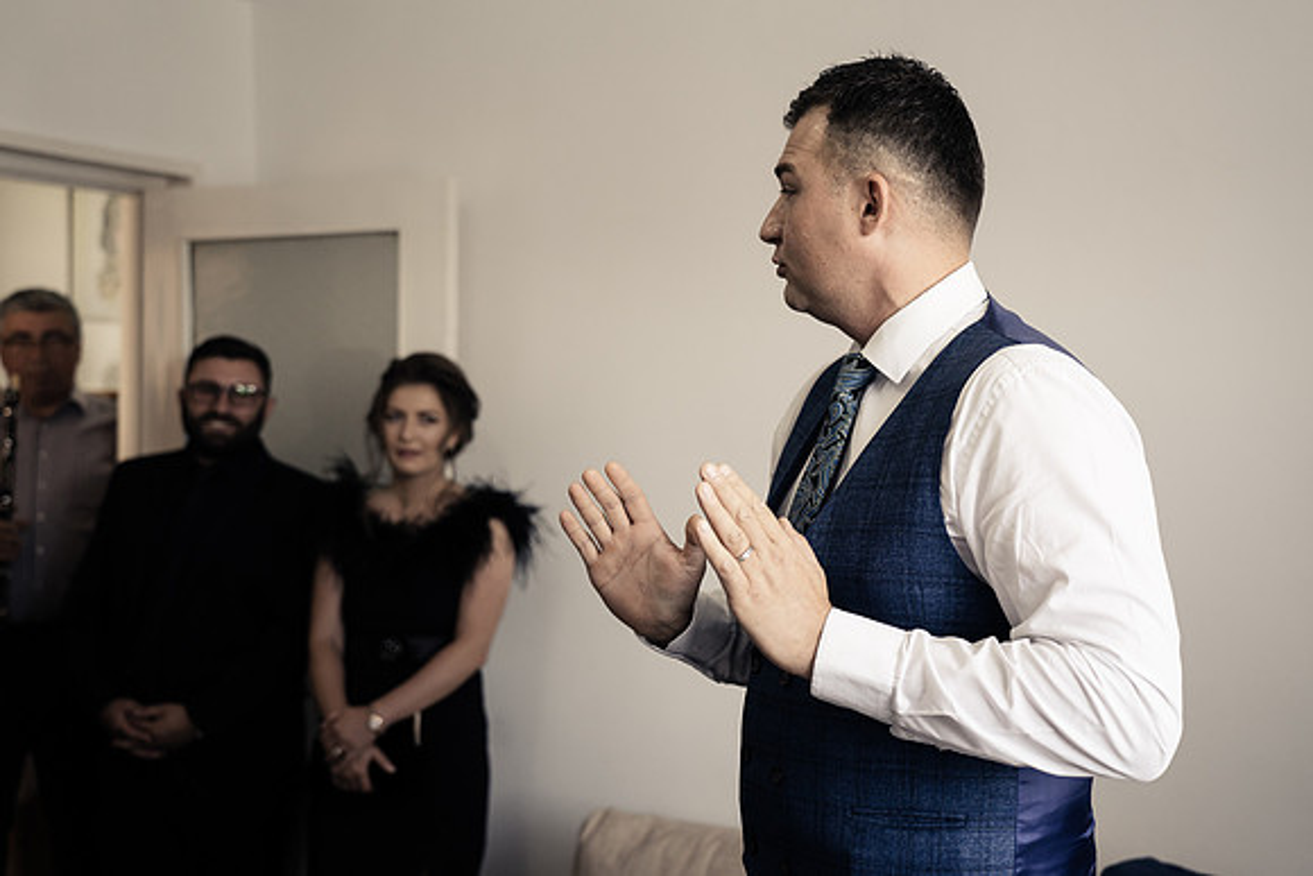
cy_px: 403
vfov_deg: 29.6
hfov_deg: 43.2
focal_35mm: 45
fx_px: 1656
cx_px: 710
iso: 400
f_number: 2.8
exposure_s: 1/125
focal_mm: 42
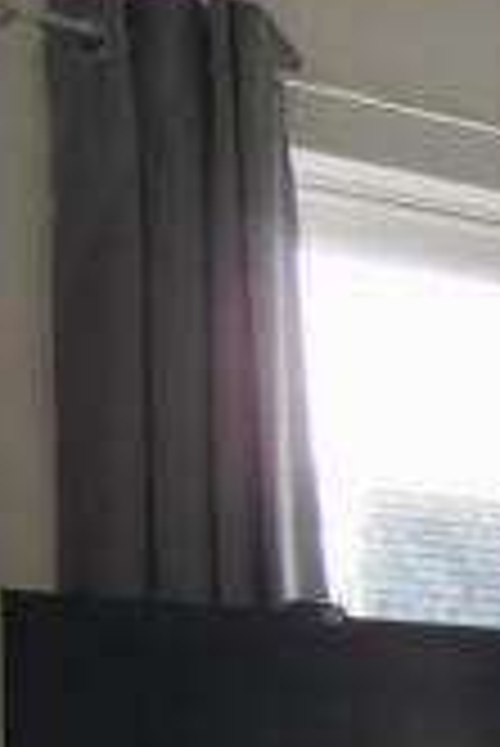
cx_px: 1304
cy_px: 920
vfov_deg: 24.7
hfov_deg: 12.8
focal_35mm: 73
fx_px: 1518
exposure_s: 1/60
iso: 100
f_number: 2.8
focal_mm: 3.6
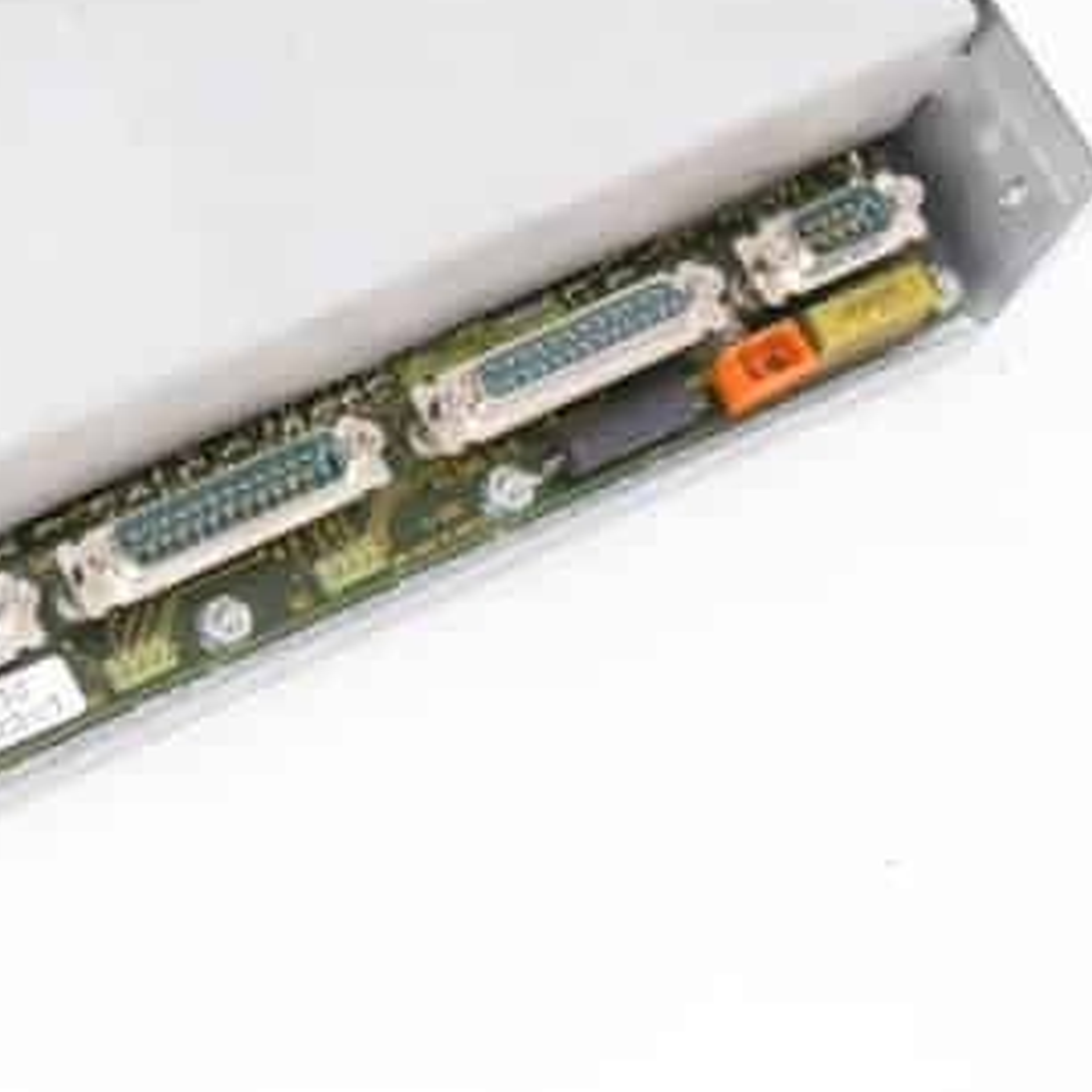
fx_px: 5782
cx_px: 257
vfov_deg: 10.7
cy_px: 80
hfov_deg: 10.8
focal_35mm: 162
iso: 200
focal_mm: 38
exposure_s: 1/50
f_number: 13
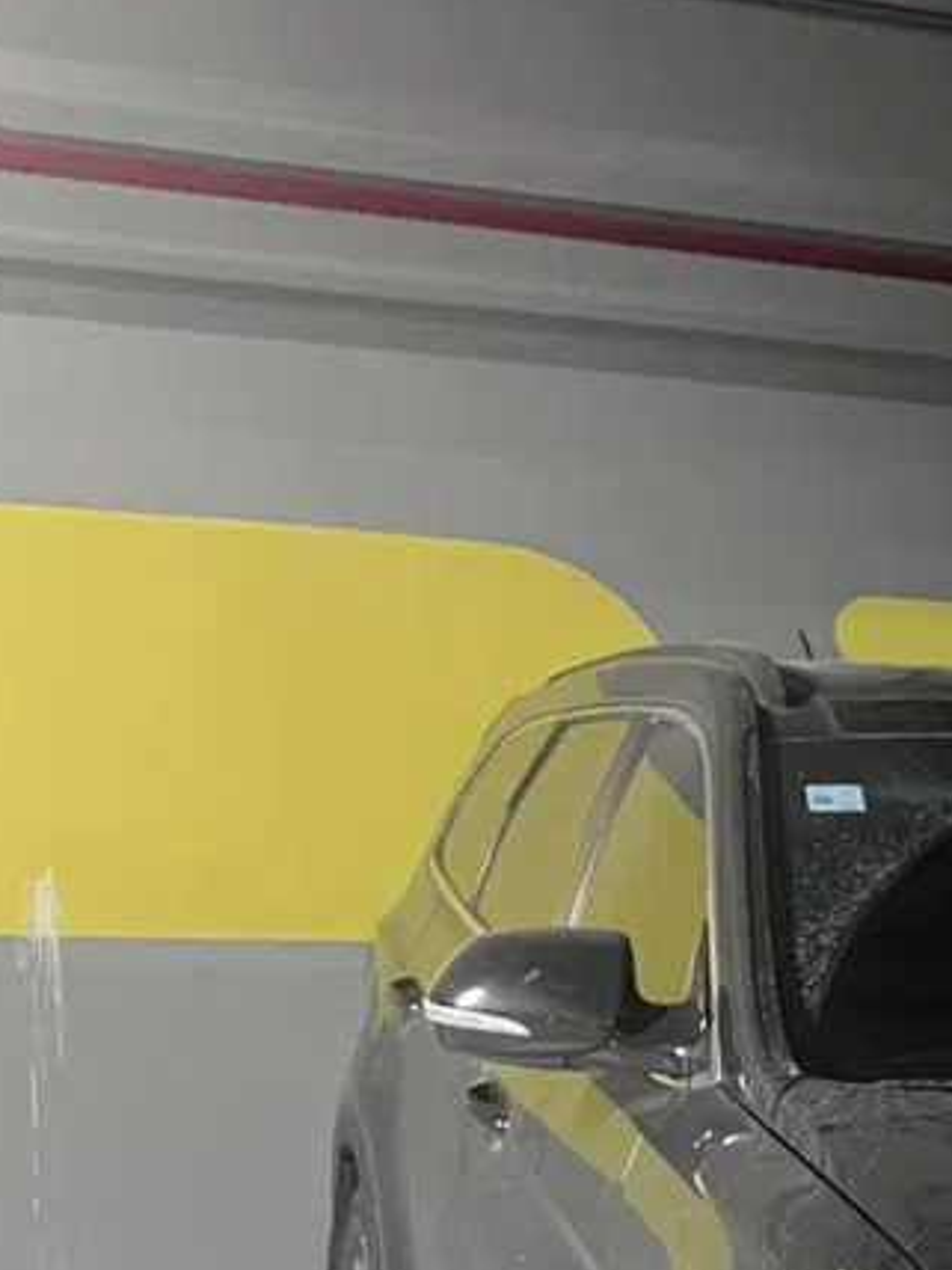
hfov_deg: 16.3
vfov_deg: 22.7
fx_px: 3044
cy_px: 1230
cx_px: 1403
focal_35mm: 83
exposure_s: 1/29
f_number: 1.5
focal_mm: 5.7
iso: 1000
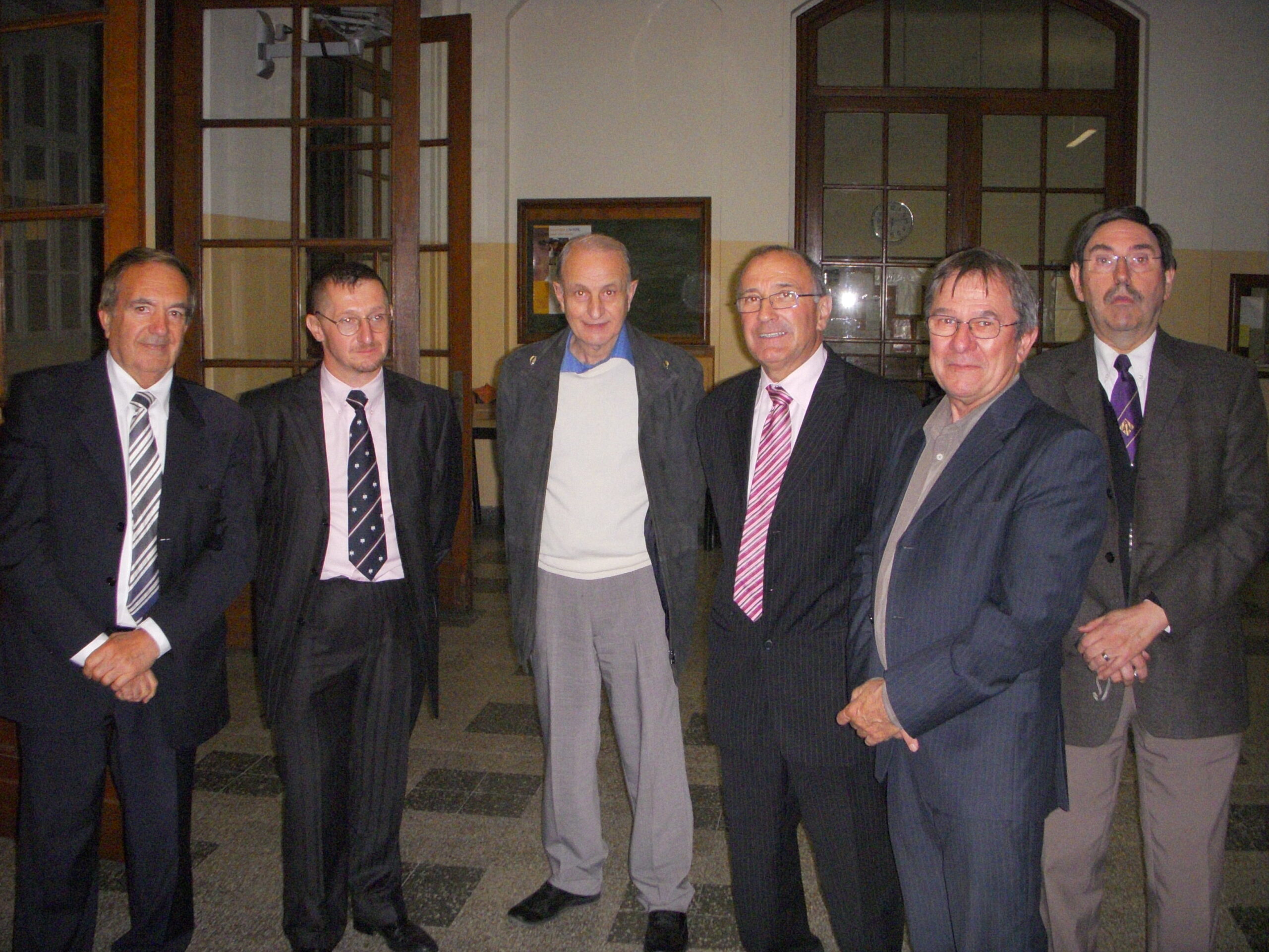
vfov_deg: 37.7
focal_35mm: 38
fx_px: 1393
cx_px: 634
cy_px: 476
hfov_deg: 49.0
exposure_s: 1/200
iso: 640
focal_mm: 6.3
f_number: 3.3
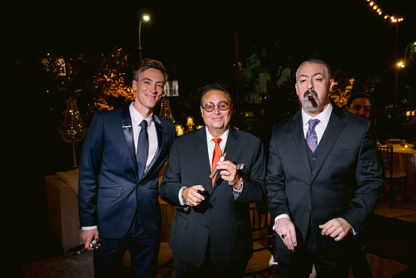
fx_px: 358
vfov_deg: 42.3
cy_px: 153
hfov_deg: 60.2
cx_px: 219
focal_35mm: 31
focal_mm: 28
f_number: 2.8
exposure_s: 1/80
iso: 800
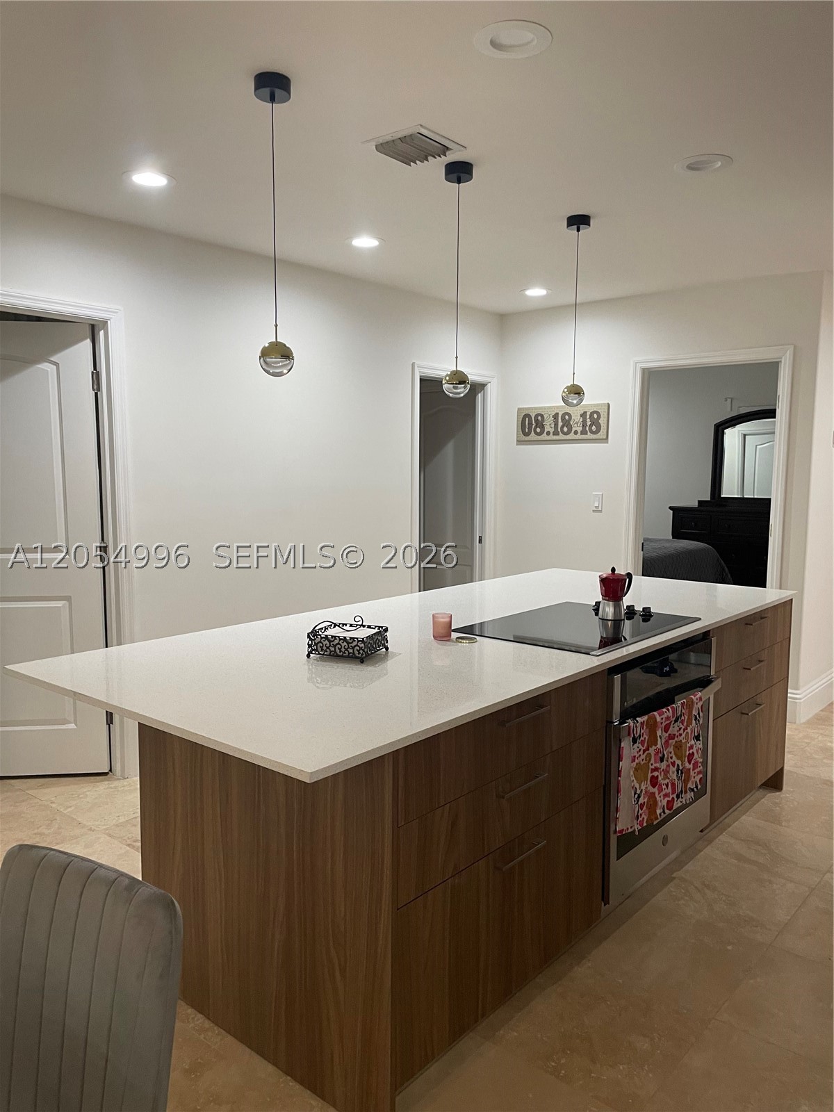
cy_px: 556
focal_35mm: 26
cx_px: 417
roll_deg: +0.2
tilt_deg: -5.5
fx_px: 835
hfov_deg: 53.1
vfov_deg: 67.3
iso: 100
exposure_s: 1/60
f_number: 1.6
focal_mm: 4.2
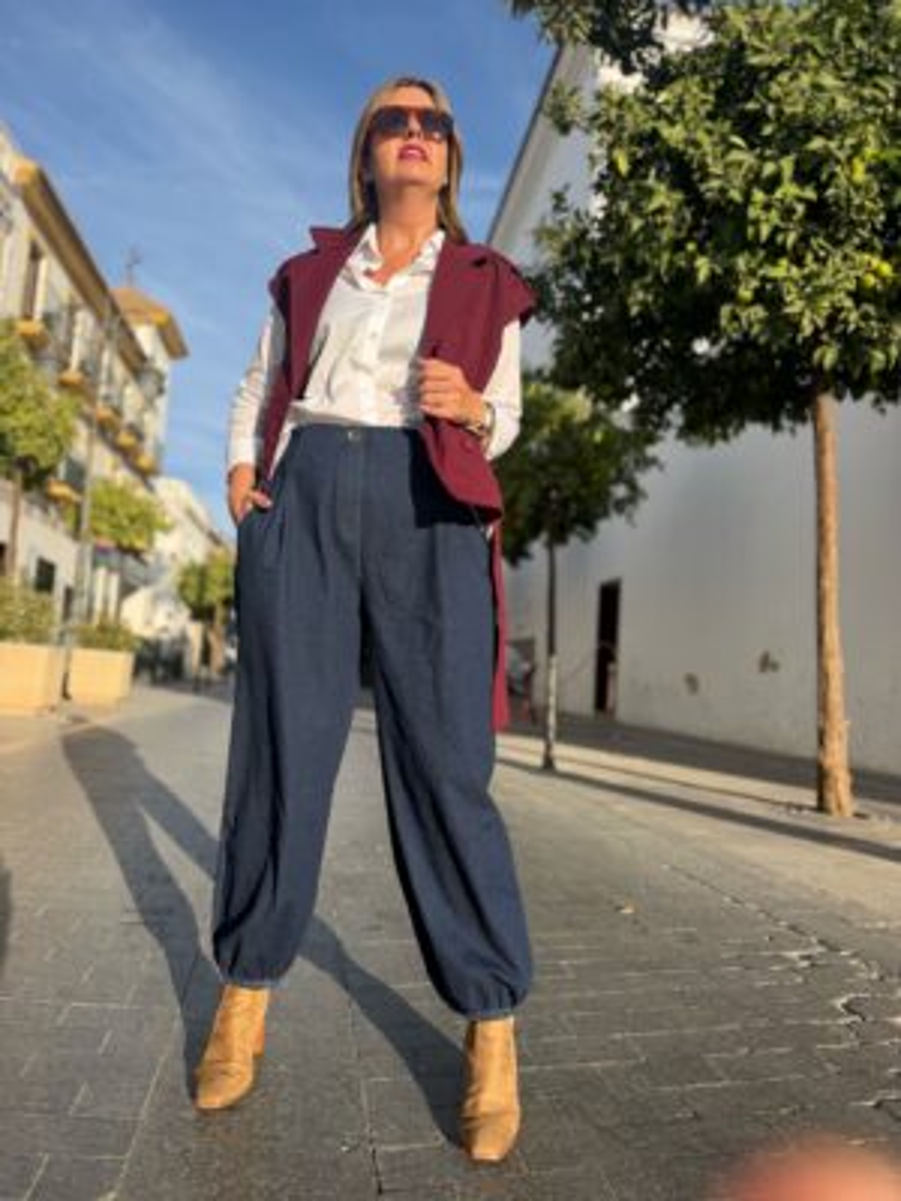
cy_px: 600
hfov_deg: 56.8
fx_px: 833
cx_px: 450
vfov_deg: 71.6
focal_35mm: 24
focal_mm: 6.76
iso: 80
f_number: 1.78
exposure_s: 1/2801
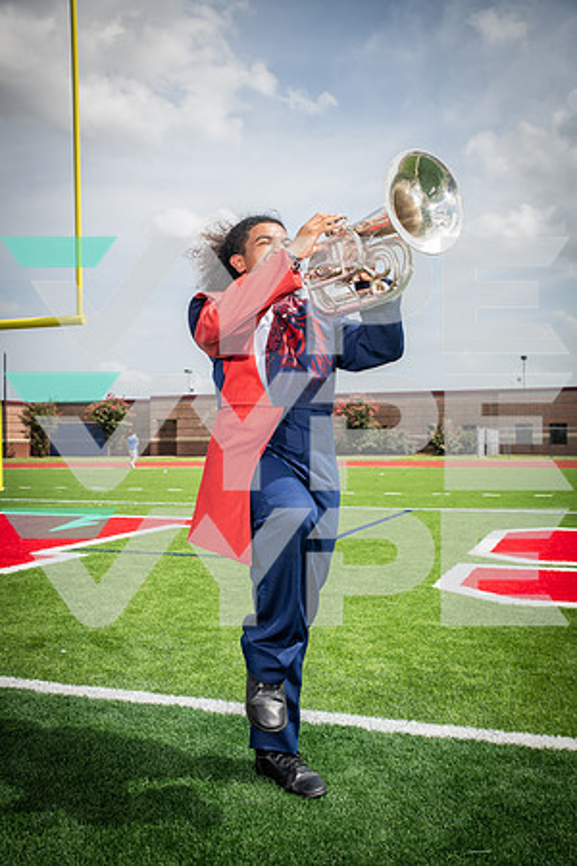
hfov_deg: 37.9
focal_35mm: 35
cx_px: 288
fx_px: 841
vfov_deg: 54.4
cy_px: 433
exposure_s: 1/400
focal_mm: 35
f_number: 7.1
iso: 125
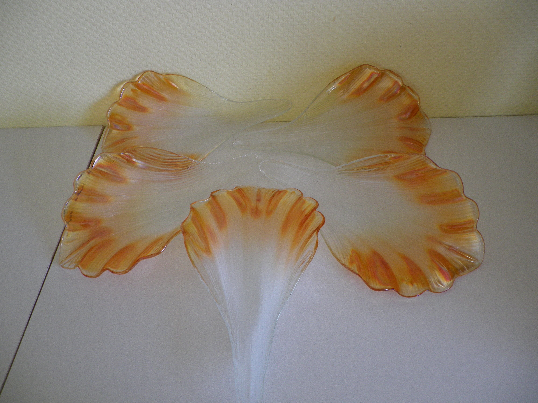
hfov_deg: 63.4
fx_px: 435
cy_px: 202
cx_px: 269
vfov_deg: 49.7
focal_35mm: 28
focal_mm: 4.9
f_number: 2.6
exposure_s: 1/60
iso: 80
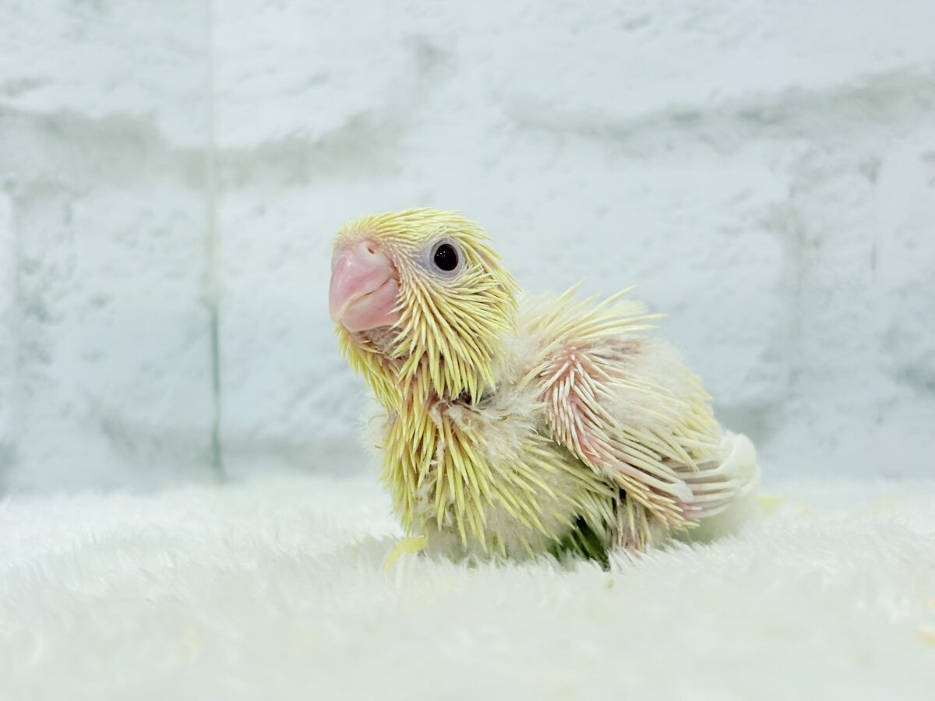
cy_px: 350
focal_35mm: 52
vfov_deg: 28.0
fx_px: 1405
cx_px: 468
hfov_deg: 36.8
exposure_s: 1/100
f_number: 1.6
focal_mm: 5.96
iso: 50
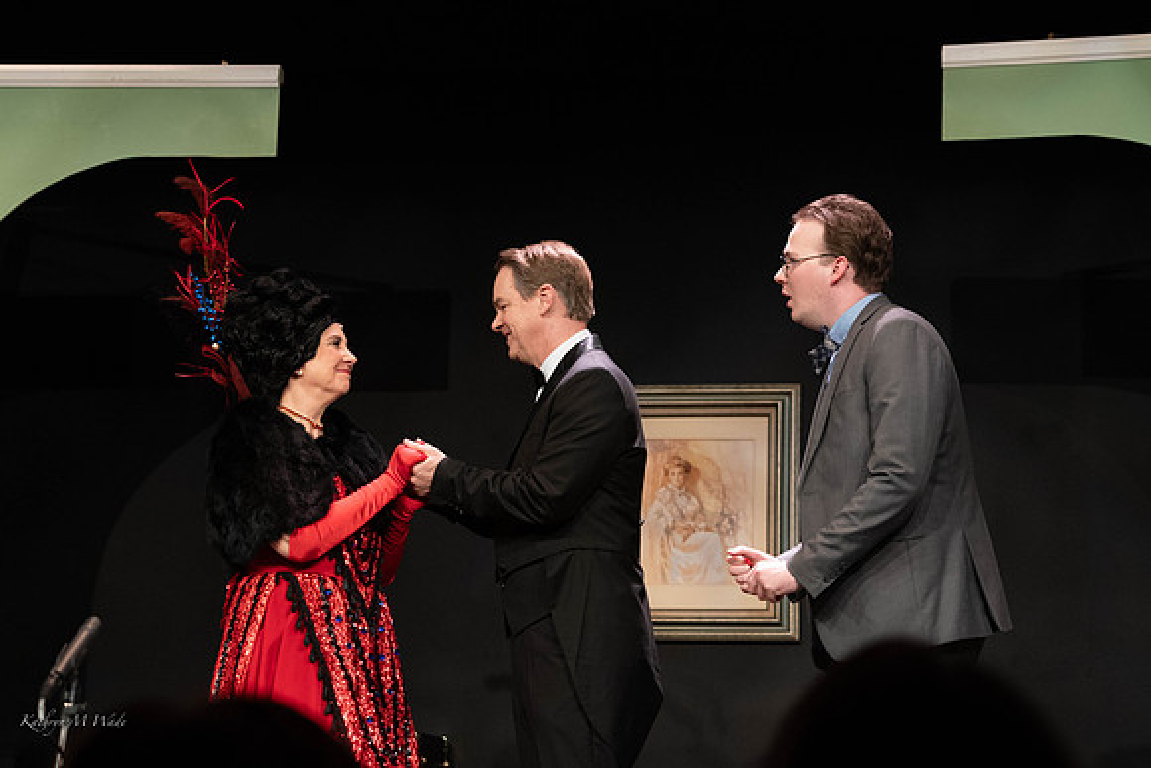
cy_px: 384
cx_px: 576
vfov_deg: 15.7
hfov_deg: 23.4
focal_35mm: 87
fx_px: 2777
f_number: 5.6
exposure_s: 1/200
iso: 4000
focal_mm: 83
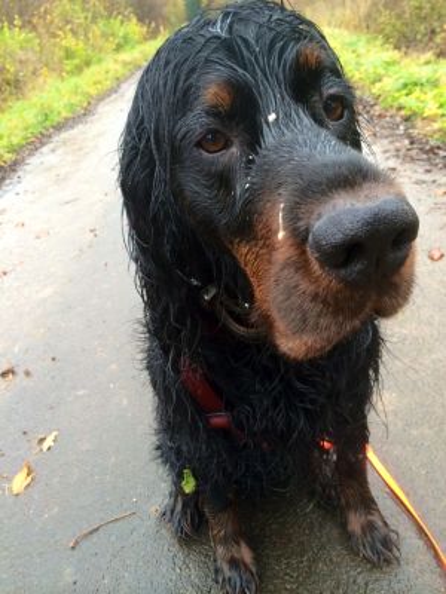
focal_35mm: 30
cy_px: 297
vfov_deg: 60.0
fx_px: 515
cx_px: 223
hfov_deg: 46.8
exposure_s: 1/30
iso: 50
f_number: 2.2
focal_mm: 4.12
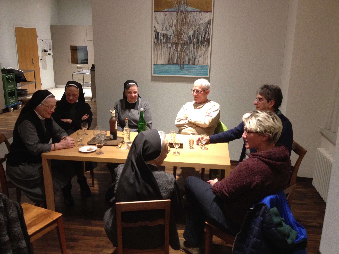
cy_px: 127
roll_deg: -1.9
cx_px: 170
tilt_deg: -15.2
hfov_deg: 52.6
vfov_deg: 40.7
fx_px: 343
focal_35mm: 35
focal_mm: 4.28
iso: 250
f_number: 2.4
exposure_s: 1/20
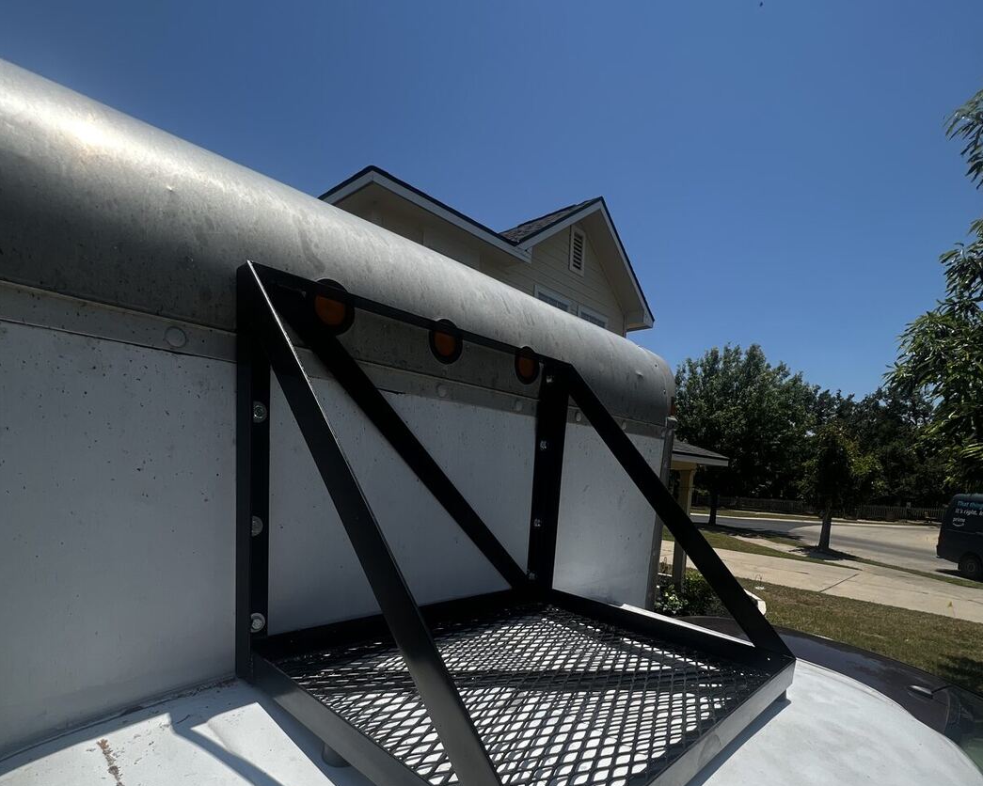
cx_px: 491
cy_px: 537
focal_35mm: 17
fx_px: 495
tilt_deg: -5.8
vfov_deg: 74.1
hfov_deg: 89.6
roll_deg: -2.1
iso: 32
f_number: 1.8
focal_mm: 1.57
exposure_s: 1/1597
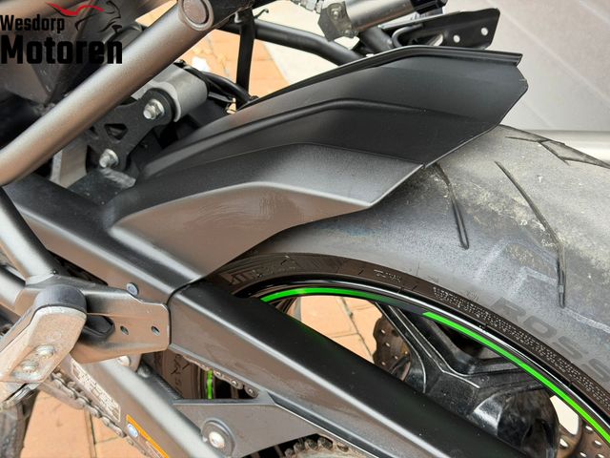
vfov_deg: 30.3
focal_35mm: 48
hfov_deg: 39.7
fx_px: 846
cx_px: 305
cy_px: 229
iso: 64
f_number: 1.78
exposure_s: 1/202
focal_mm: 6.76
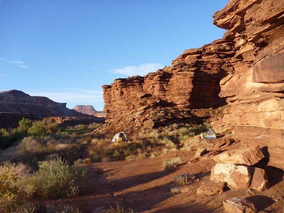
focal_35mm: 28
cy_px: 106
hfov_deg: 63.4
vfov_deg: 49.7
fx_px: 230
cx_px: 142
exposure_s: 1/250
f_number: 3.3
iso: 80
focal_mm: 4.9
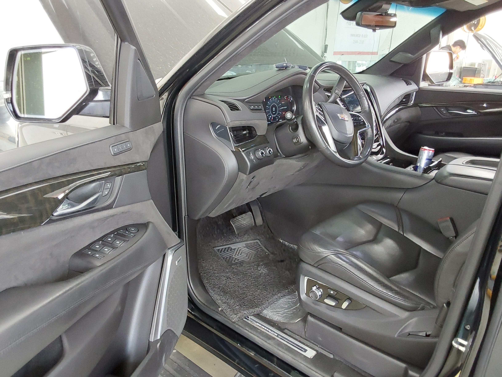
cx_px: 251
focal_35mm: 28
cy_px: 188
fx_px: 406
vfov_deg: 49.7
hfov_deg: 63.4
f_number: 1.9
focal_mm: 2.91
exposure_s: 1/60
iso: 320
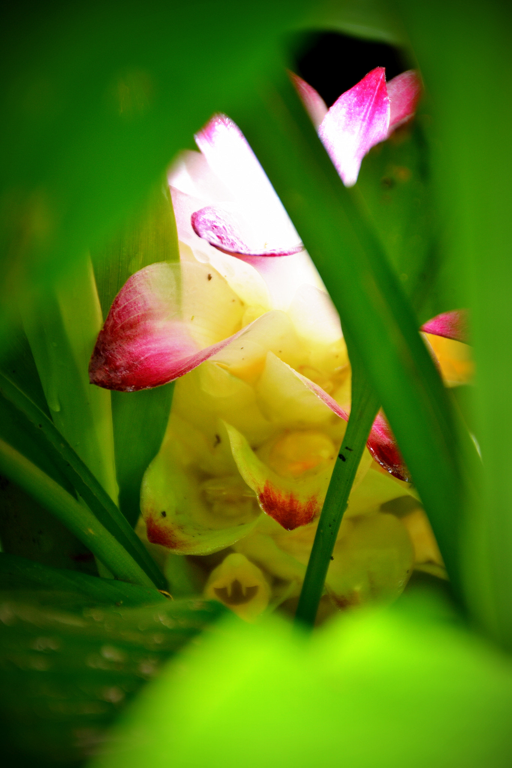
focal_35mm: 210
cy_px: 384
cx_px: 256
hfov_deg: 6.5
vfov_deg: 9.8
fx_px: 4480
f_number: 5.6
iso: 200
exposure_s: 1/125
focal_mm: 140
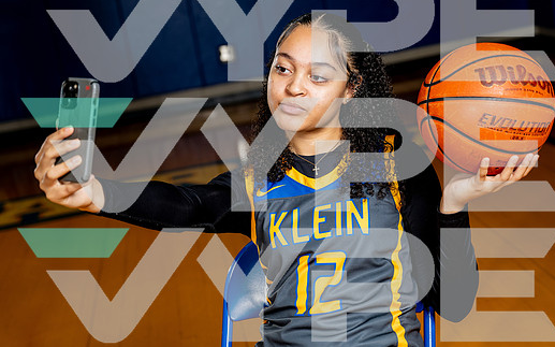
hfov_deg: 25.8
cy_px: 155
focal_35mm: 80
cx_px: 294
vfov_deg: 16.3
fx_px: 1210
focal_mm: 70
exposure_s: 1/250
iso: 160
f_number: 4
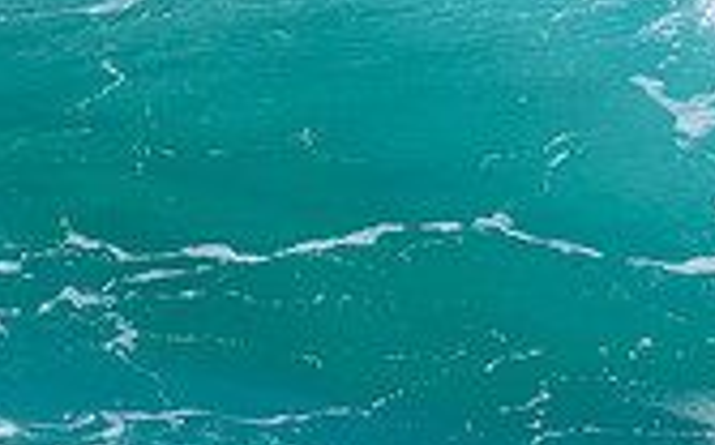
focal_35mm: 1736
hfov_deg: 1.2
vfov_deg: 0.8
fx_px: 33794
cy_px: 203
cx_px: 1224
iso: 720
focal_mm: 490
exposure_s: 1/2000
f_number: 10
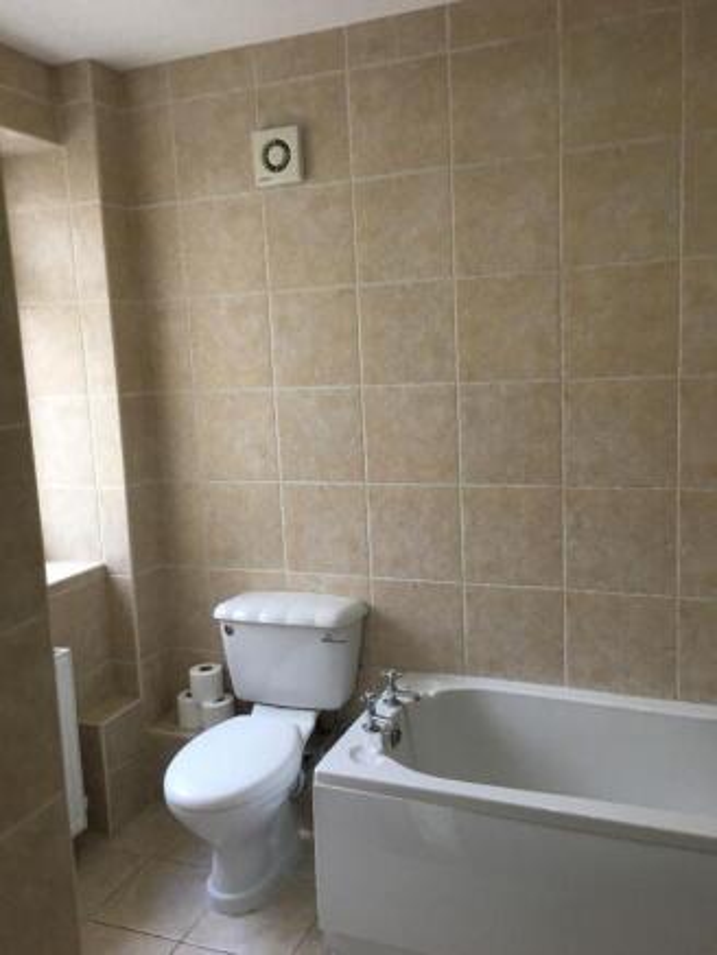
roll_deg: +2.0
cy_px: 478
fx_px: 801
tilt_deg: -8.1
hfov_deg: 48.2
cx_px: 358
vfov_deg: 61.6
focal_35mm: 29
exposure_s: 1/17
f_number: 2.2
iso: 64
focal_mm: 4.15
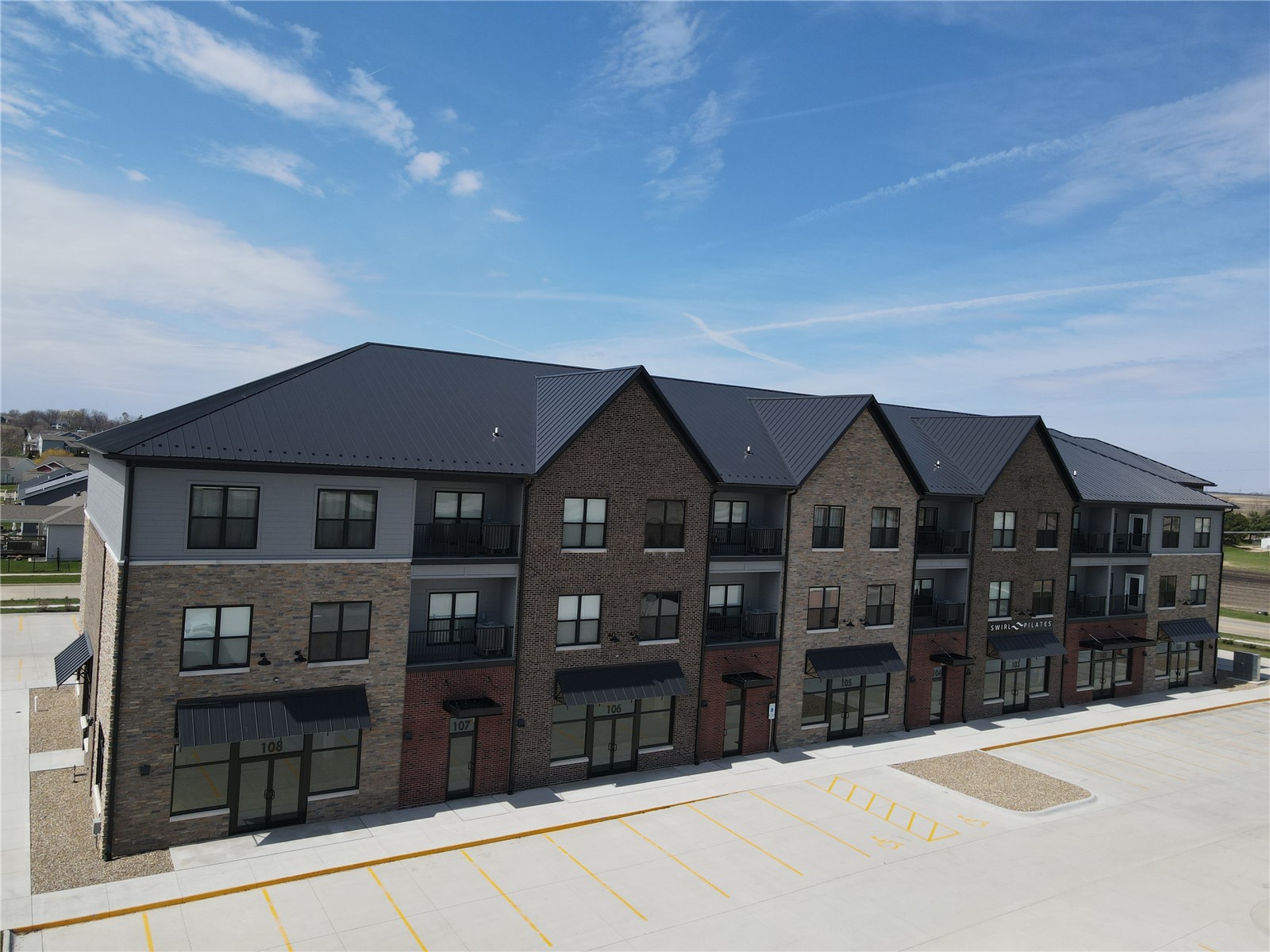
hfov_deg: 71.6
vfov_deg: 56.8
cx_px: 635
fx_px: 881
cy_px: 476
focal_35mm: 24
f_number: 2.8
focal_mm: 4.5
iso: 110
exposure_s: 1/1000
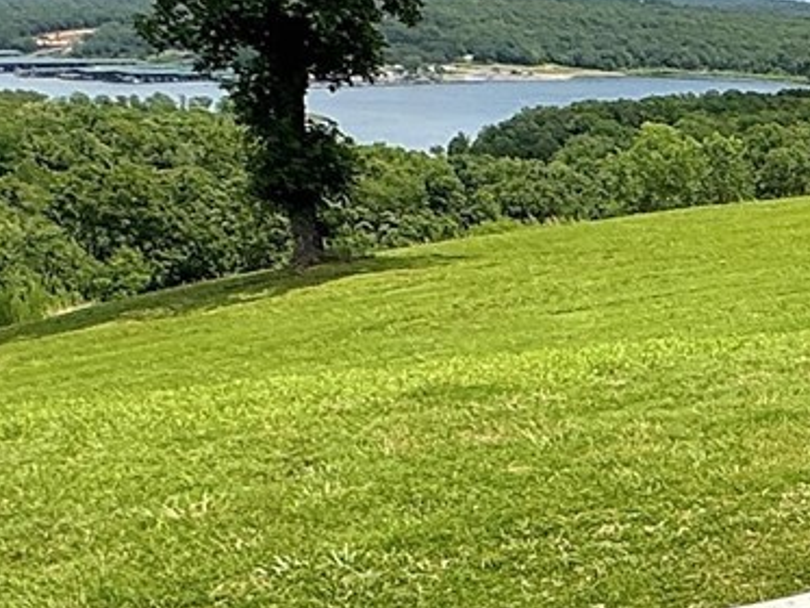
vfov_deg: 20.2
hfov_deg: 21.7
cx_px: 1277
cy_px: 508
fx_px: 1685
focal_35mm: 72
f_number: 2.2
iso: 50
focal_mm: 2.2
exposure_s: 1/2273
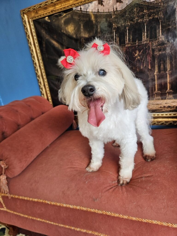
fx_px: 157
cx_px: 88
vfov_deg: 73.9
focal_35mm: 23
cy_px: 118
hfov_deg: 58.9
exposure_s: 1/207
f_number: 1.8
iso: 100
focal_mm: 5.4
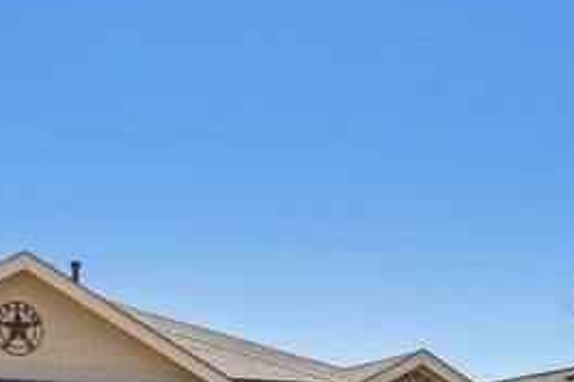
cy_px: 437
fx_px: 1227
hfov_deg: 25.8
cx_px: 106
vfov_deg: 17.0
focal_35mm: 77
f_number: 8
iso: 100
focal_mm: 32
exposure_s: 1/400
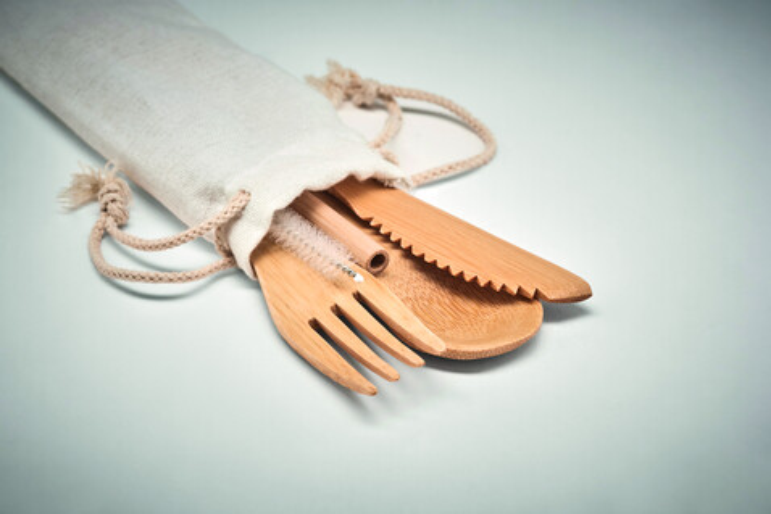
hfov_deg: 19.5
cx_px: 386
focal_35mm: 105
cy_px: 257
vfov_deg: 13.0
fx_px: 2249
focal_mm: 105
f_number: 16
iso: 100
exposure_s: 1/125
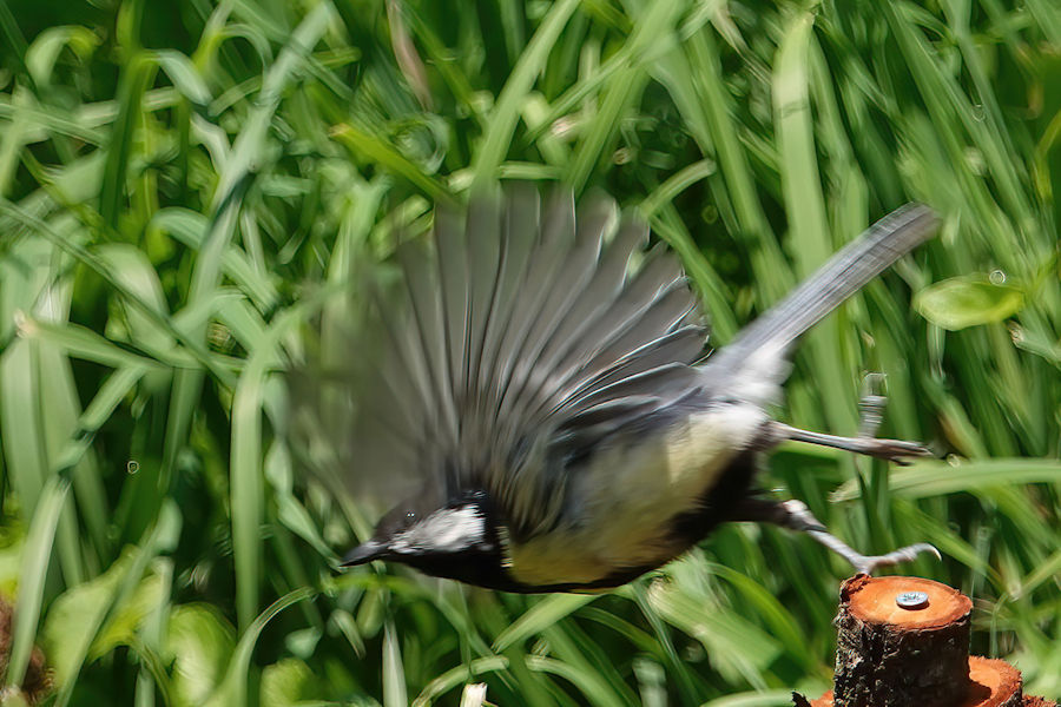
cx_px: 530
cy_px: 354
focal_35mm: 600
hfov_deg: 3.4
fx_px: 17682
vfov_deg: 2.3
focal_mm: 220
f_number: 4
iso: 125
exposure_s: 1/800
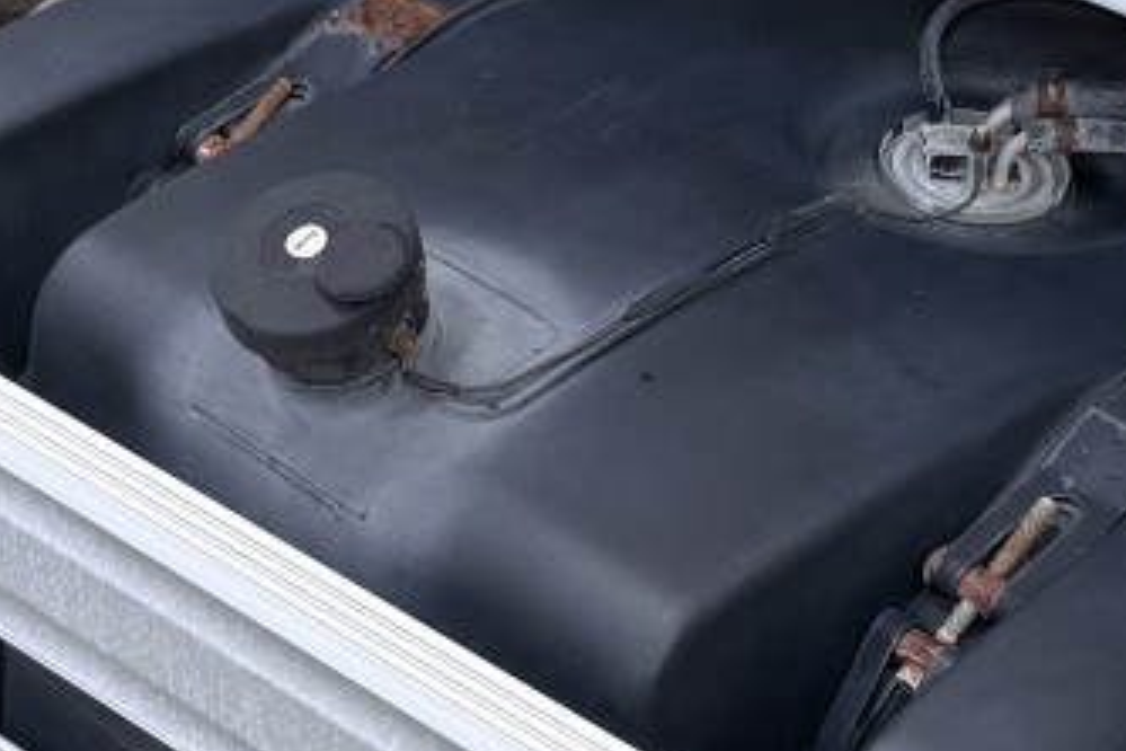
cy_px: 467
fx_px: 3378
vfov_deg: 12.7
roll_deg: +0.4
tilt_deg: -34.5
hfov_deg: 18.9
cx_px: 690
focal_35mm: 108
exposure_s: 1/598
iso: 80
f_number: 1.78
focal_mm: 6.76
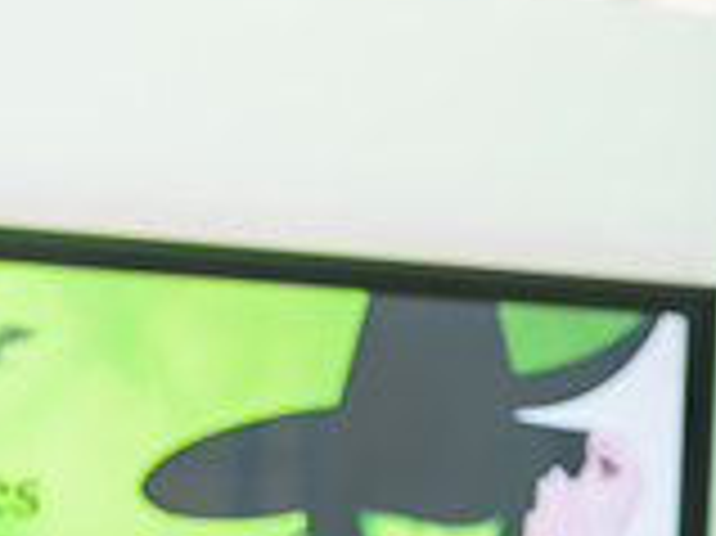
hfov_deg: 16.0
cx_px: 432
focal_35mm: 123
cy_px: 799
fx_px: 2542
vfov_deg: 11.5
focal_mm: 35
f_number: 3.2
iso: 400
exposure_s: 1/125
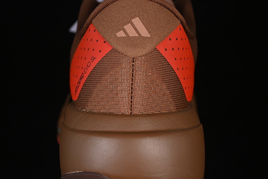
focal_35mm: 75
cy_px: 90
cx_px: 134
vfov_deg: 18.2
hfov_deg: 27.0
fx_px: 558
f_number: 6.3
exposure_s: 1/60
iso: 160
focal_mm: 50
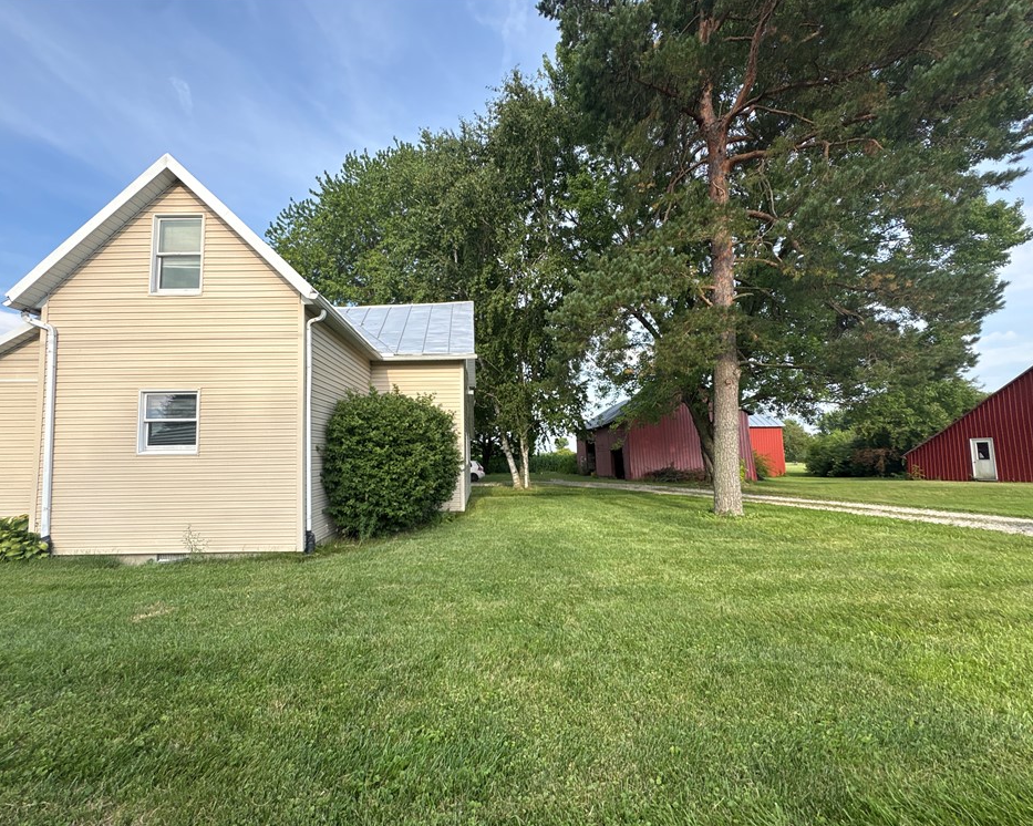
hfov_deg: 96.7
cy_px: 420
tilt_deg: +5.9
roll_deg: +1.1
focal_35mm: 15
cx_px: 493
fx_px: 458
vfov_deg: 84.0
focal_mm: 2.22
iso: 40
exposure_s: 1/596
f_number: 2.2
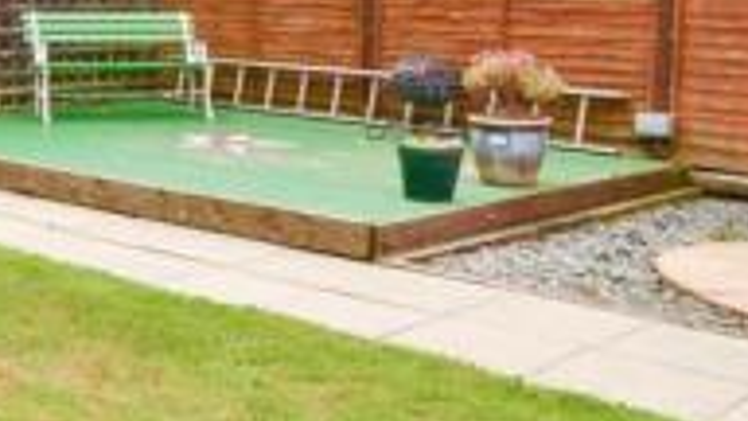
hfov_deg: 33.6
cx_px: 70
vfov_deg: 20.0
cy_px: 27
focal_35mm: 59
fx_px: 1166
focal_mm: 11
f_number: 25
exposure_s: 1/13
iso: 400
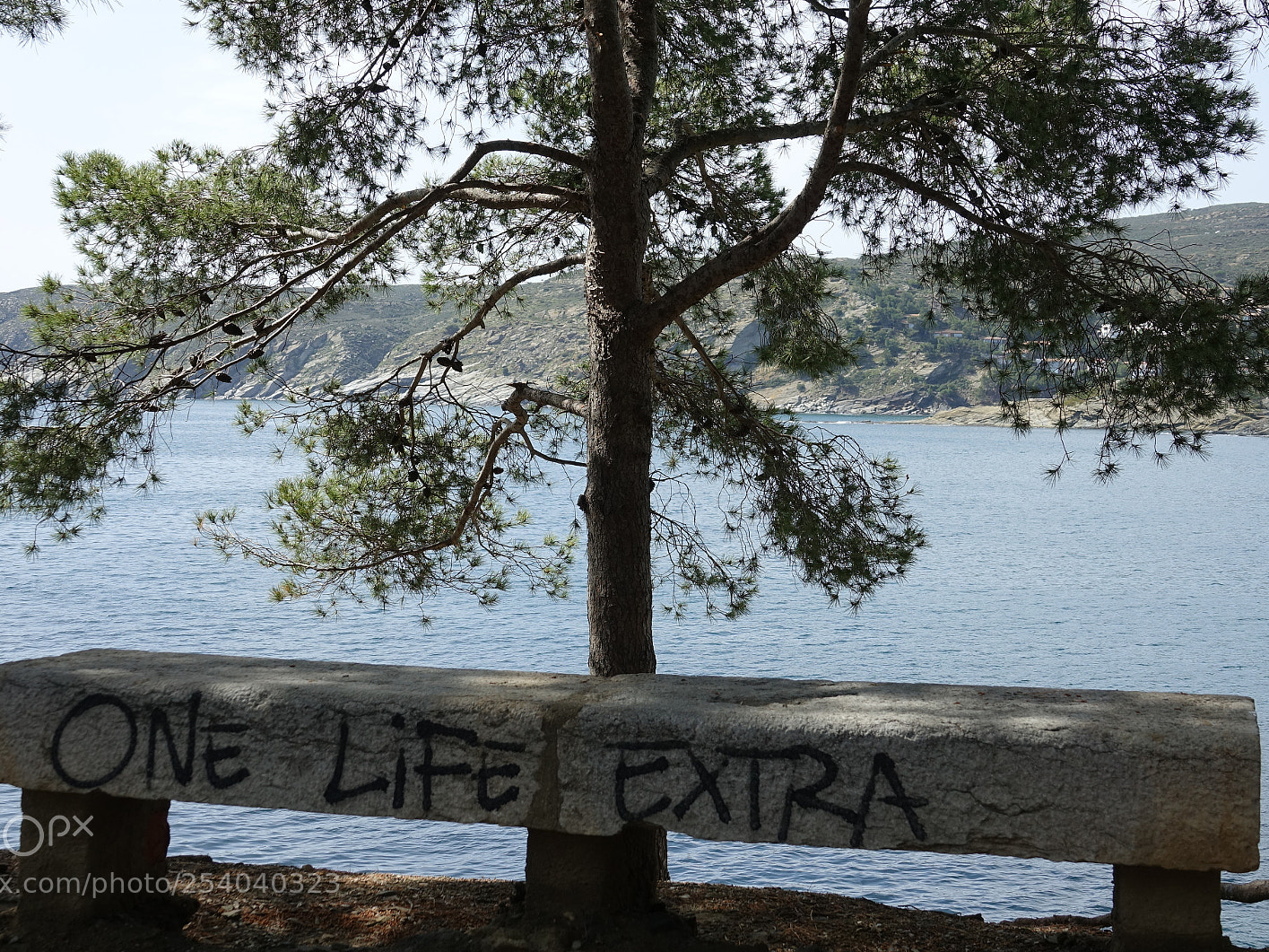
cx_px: 588
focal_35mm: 50
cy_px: 476
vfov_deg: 29.1
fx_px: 1833
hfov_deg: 38.2
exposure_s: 1/500
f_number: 4
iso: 100
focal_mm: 16.92
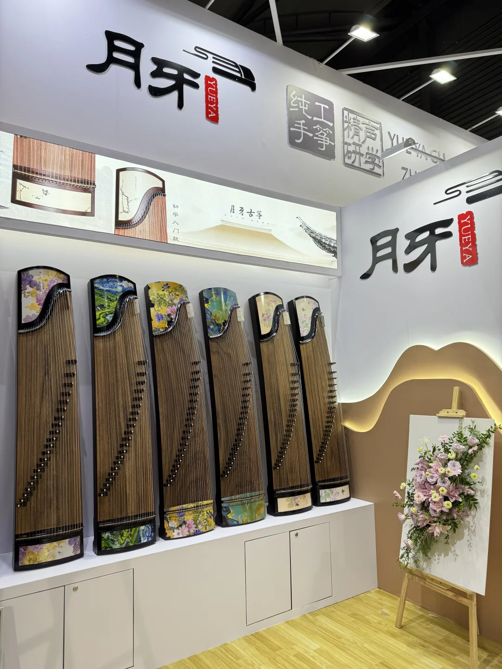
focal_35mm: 24
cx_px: 251
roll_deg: +0.9
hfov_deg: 56.8
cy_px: 334
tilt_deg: +5.4
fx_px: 464
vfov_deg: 71.6
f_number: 1.78
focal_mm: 6.76
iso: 64
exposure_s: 1/137
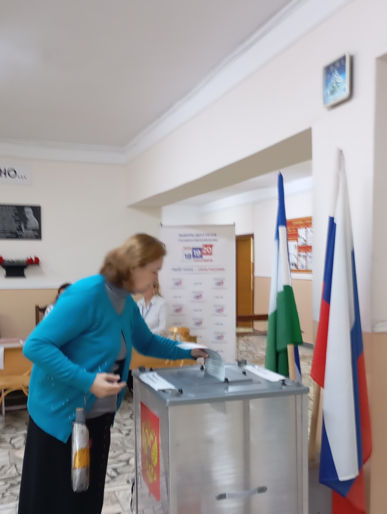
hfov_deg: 39.7
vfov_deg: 51.1
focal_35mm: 36
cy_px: 291
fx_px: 535
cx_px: 207
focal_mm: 4.27
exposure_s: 1/25
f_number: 1.8
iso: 1287
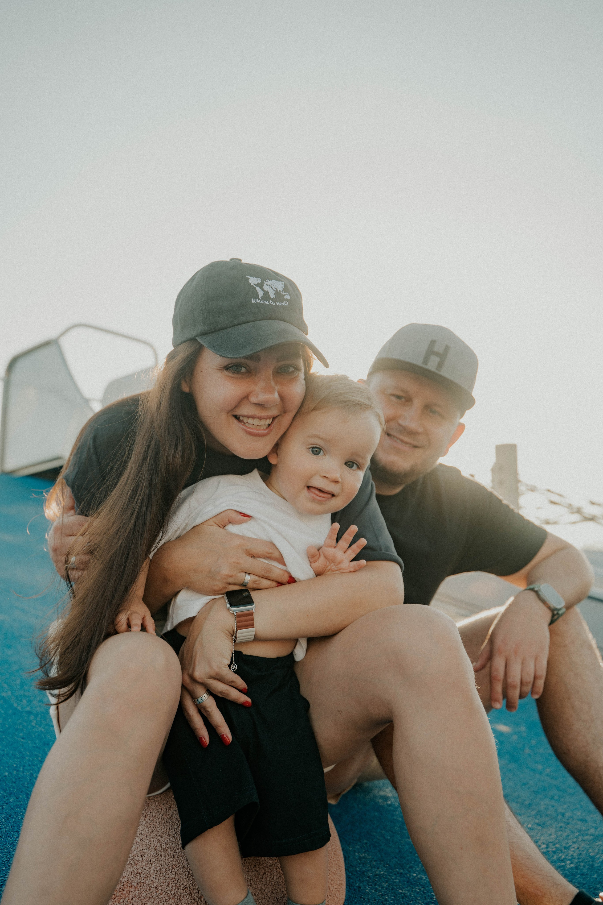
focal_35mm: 37
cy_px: 452
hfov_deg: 36.0
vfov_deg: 51.9
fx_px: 929
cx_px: 302
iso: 100
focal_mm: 37
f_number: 3.5
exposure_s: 1/320
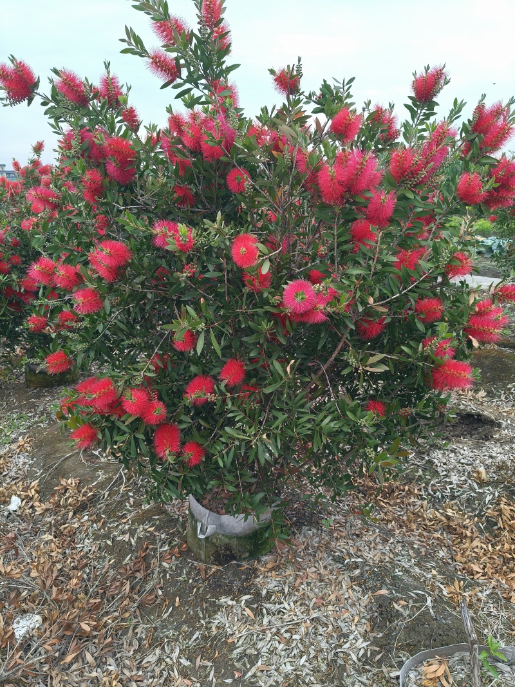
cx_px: 258
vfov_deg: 67.3
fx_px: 516
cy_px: 344
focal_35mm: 26
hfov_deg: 53.1
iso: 80
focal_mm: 4.84
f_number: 1.8
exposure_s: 1/129
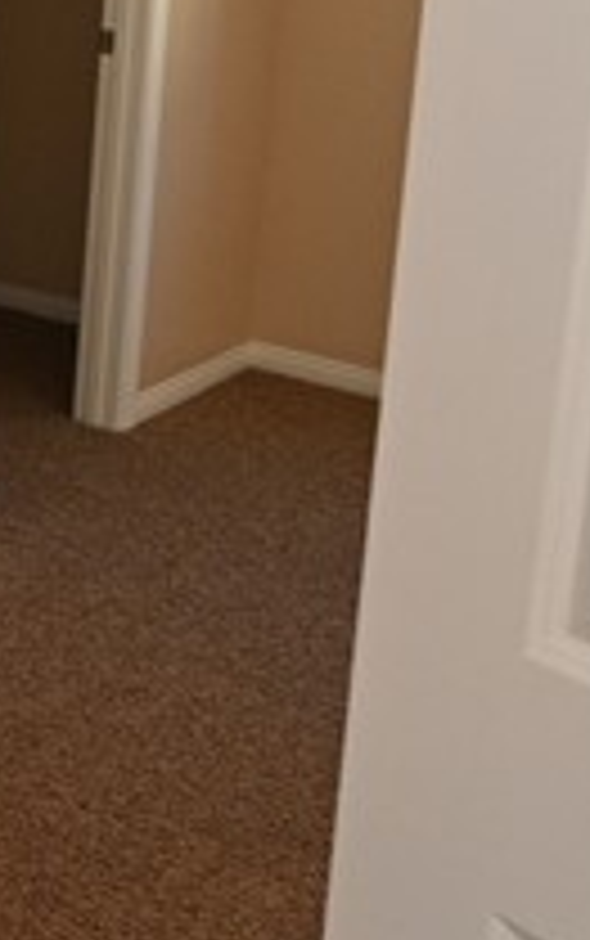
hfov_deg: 16.8
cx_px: -140
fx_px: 1900
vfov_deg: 27.2
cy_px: 166
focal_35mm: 74
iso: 450
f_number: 4
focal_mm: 14
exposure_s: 1/60
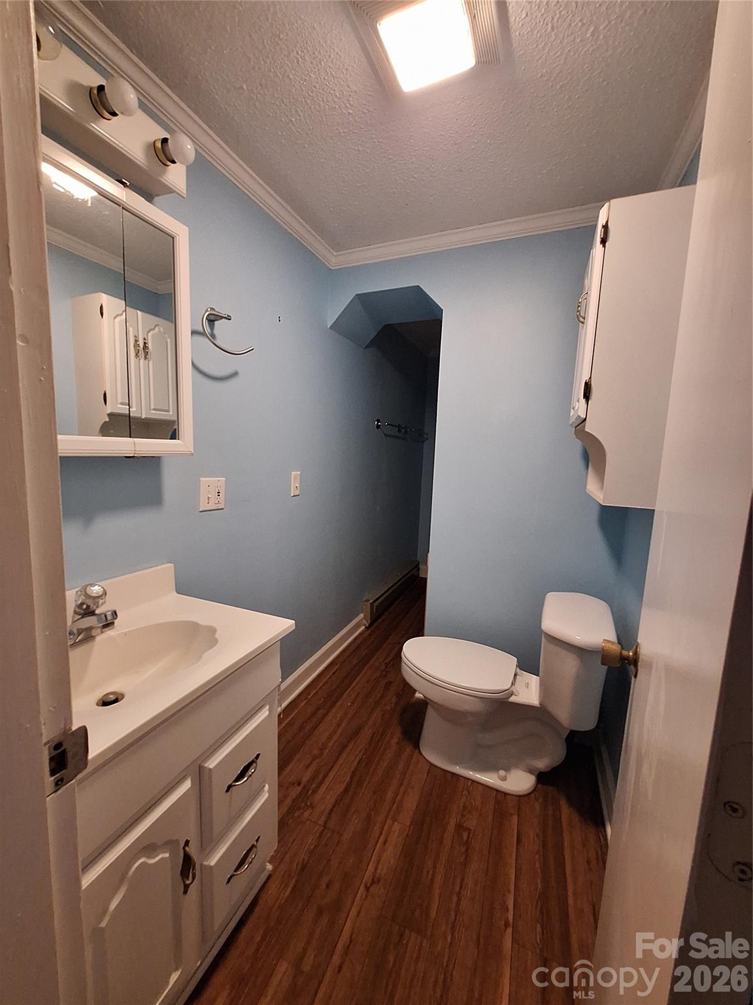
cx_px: 376
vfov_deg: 106.2
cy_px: 502
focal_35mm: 13
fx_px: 377
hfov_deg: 89.9
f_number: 2.2
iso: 320
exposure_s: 1/24
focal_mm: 1.74
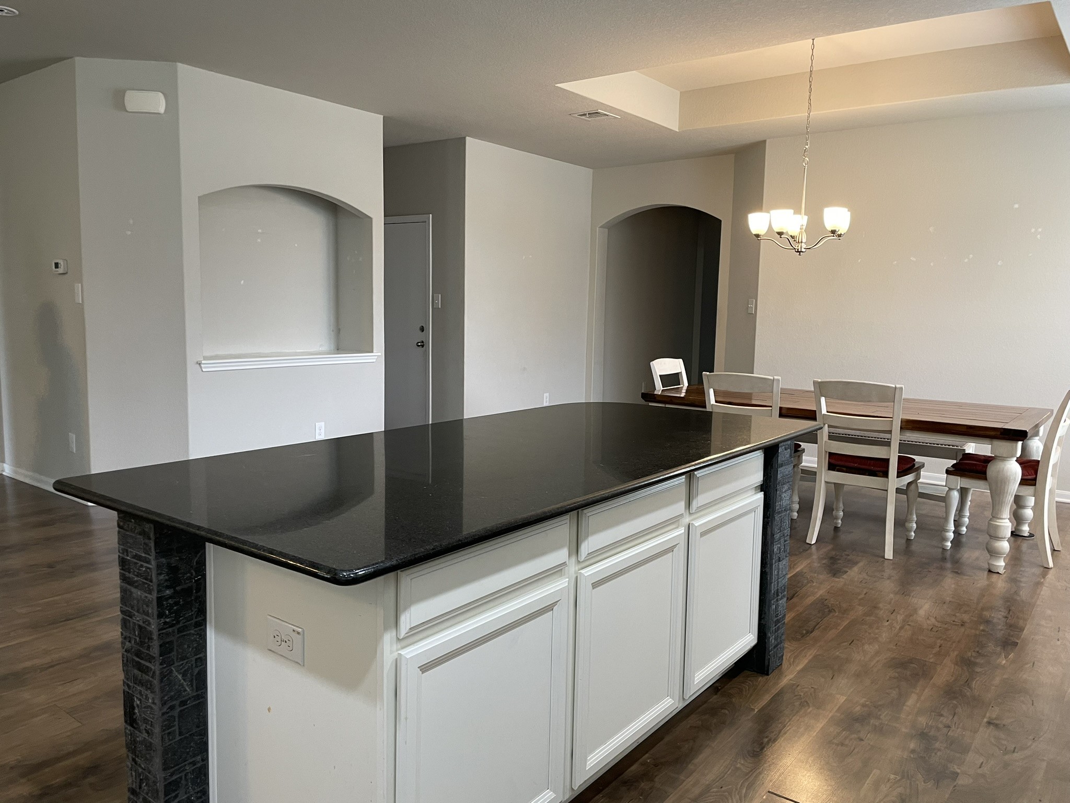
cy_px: 402
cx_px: 535
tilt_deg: -6.8
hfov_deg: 67.3
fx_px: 804
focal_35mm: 26
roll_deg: -0.9
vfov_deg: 53.1
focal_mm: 4.2
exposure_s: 1/60
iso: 125
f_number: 1.6
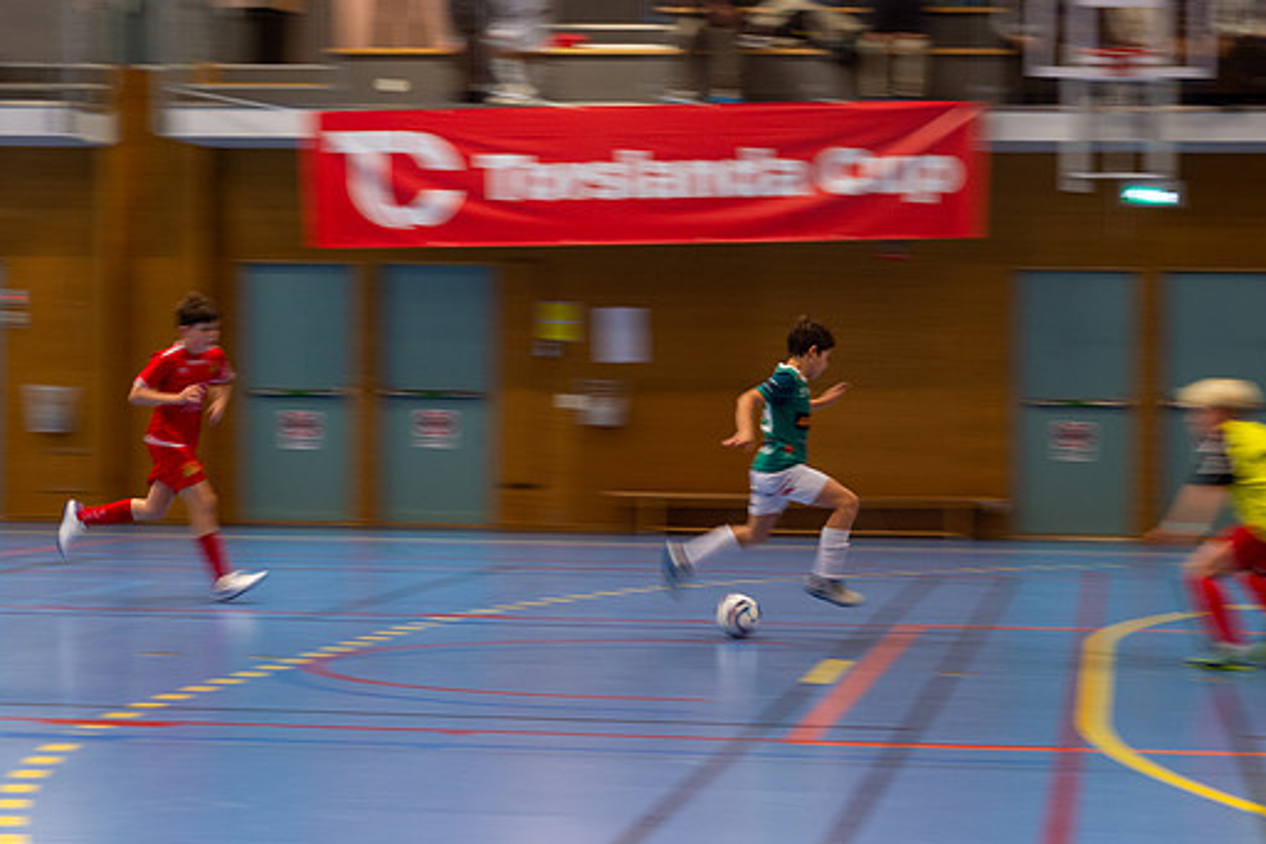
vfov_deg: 15.7
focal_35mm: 87
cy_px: 481
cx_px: 780
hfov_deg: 23.3
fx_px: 3059
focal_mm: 70
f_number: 5
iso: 640
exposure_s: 1/40
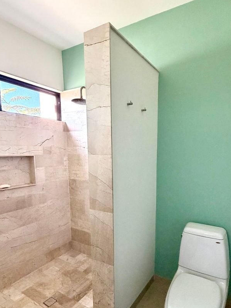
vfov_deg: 78.4
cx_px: 137
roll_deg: -0.2
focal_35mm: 21
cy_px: 179
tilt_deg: -7.5
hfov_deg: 63.0
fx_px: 187
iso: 320
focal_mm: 2.22
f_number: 2.2
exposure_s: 1/60
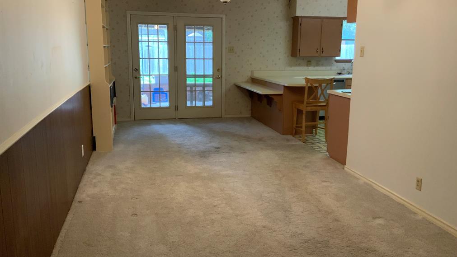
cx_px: 231
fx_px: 388
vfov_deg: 36.7
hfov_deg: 61.0
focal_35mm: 32
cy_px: 115
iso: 160
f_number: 1.8
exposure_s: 1/60
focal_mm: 3
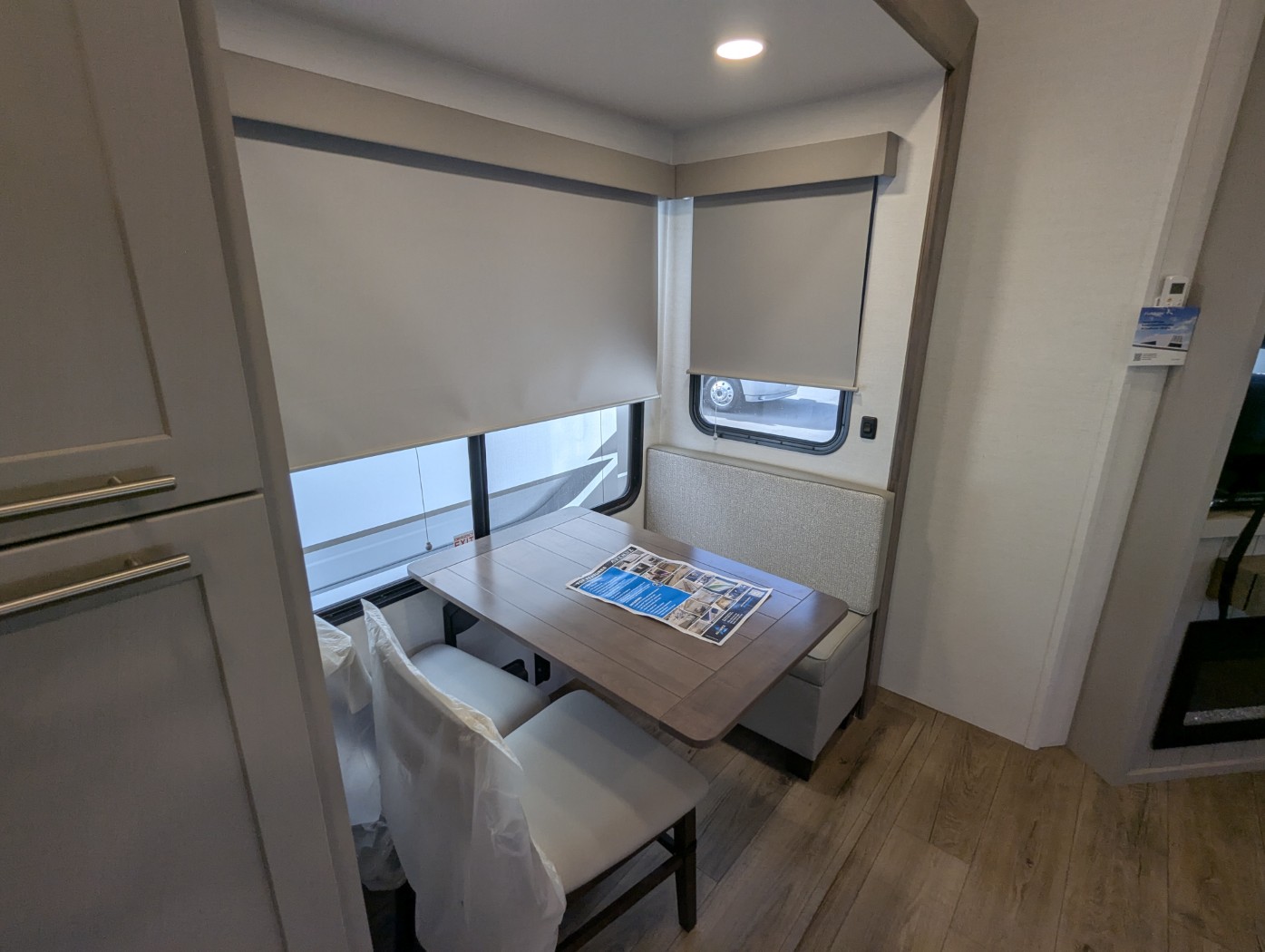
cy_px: 476
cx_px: 632
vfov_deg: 78.2
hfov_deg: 94.4
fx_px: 585
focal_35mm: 16
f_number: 2.2
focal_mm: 2.35
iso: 66
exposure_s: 1/138
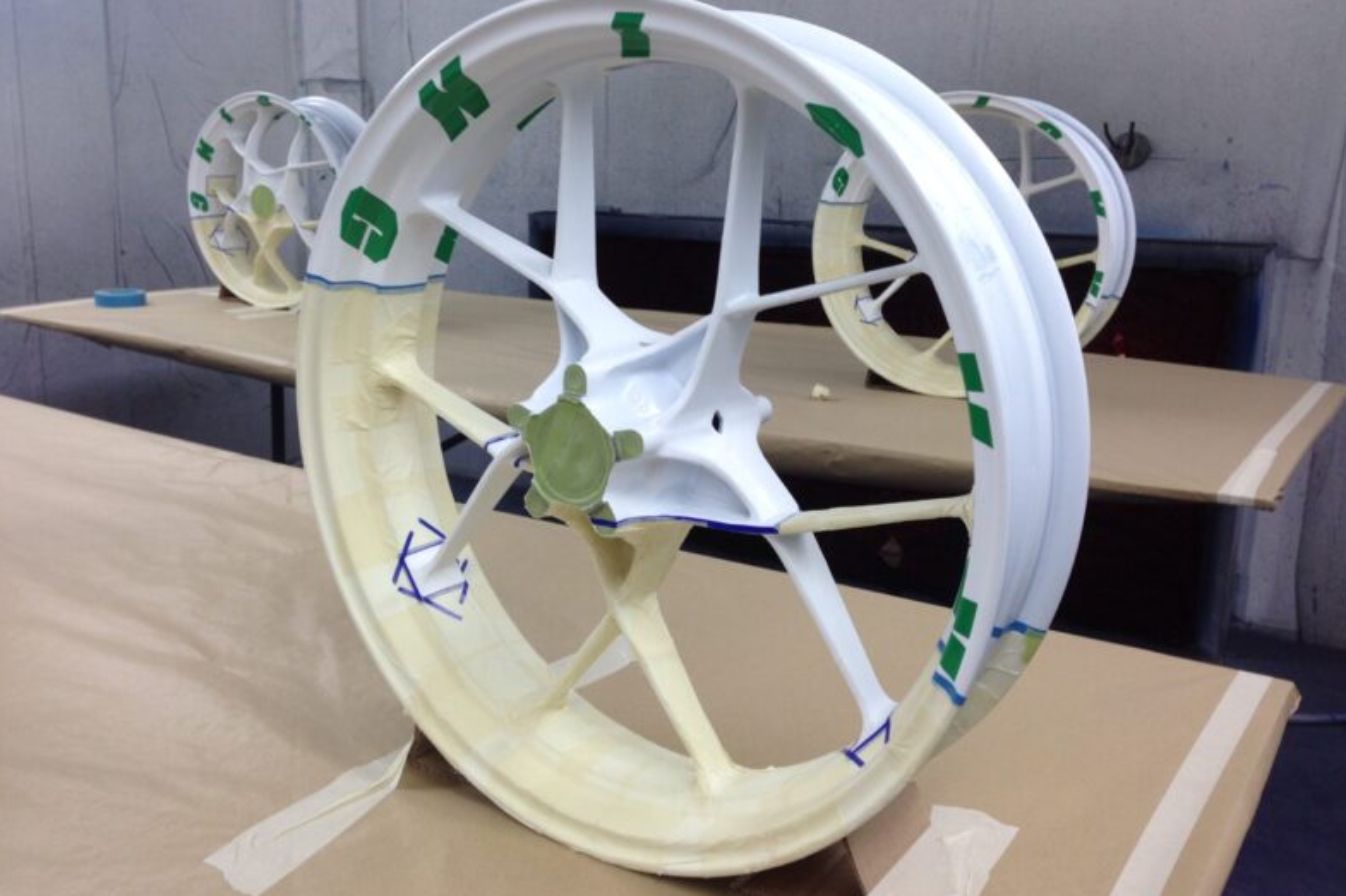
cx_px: 670
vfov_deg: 37.8
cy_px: 428
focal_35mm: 35
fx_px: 1308
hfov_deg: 54.4
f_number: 2.4
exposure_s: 1/60
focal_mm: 4.13
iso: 50
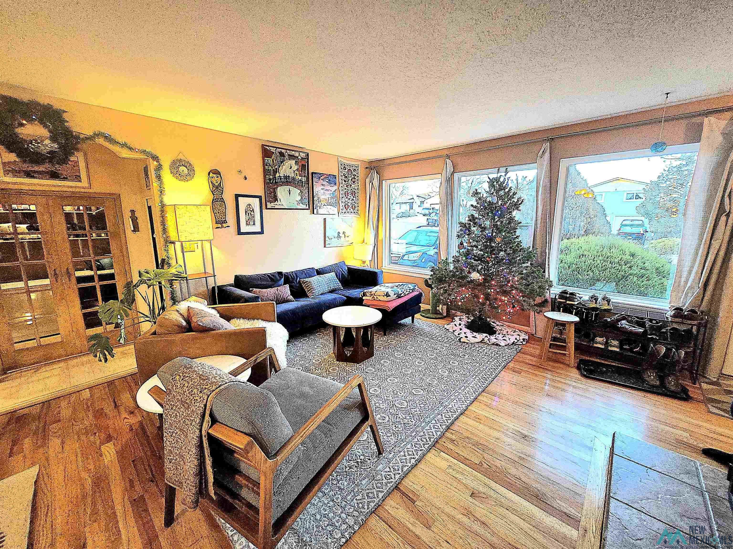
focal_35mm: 13
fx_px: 275
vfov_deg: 89.9
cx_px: 366
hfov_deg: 106.2
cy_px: 274
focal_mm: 1.7
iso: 320
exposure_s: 1/60.2
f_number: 2.2
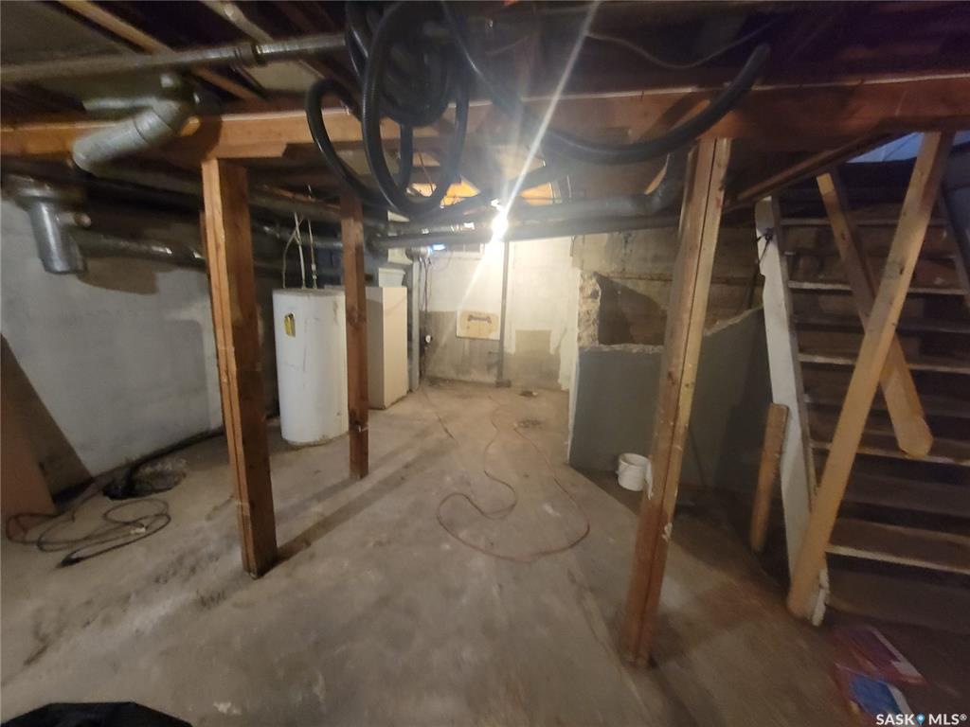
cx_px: 485
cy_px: 364
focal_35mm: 13
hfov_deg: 106.2
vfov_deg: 89.9
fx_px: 364
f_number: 2.2
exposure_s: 1/24
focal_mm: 2.2
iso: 1000
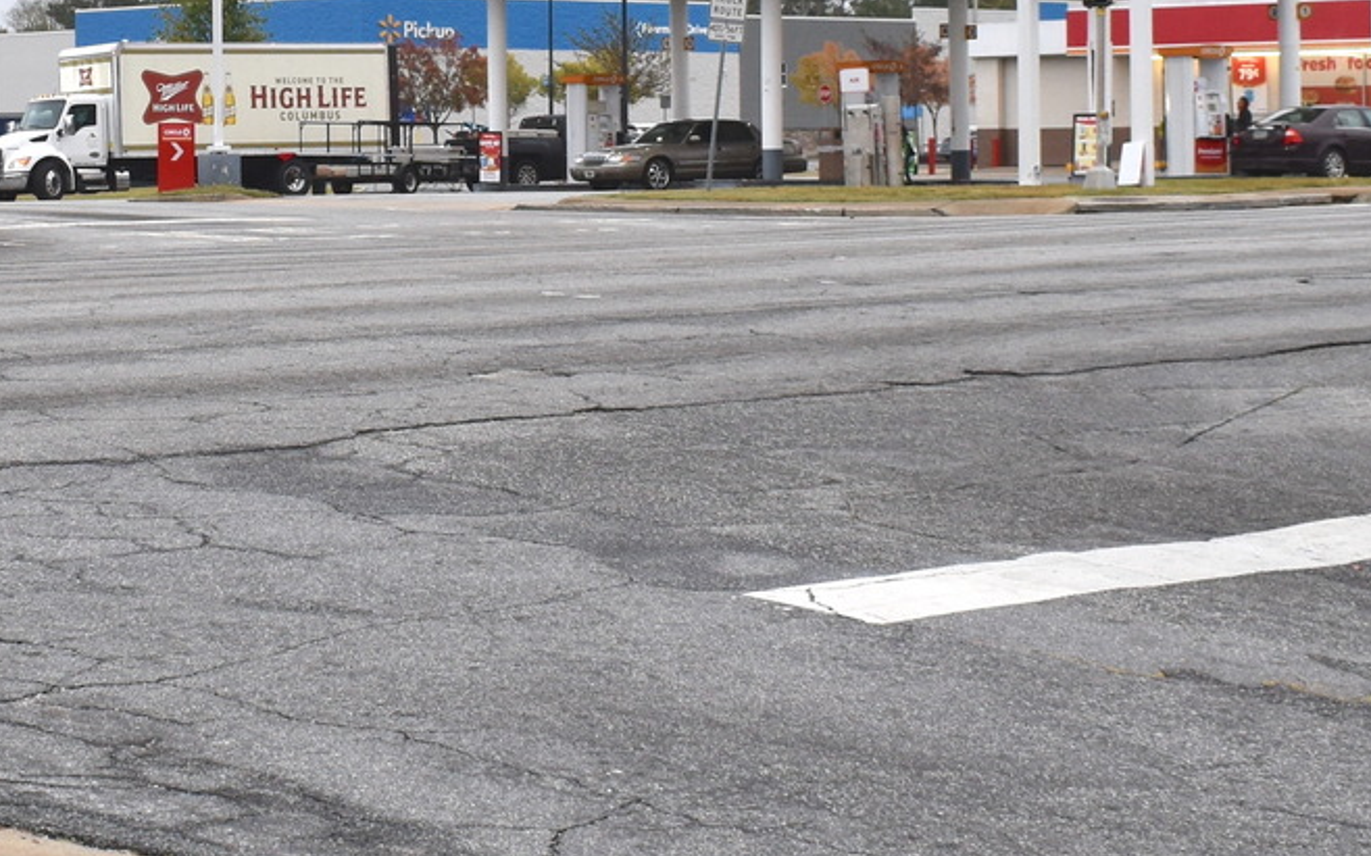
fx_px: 3644
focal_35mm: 98
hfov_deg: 21.0
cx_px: 265
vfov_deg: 13.2
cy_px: 16
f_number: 7.1
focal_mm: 21
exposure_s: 1/200
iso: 400
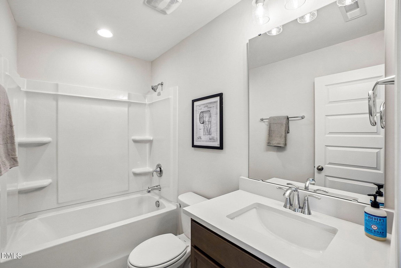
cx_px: 200
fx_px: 167
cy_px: 134
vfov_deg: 77.3
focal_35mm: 15
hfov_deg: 100.4
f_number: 8
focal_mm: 10
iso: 400
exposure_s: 1/8
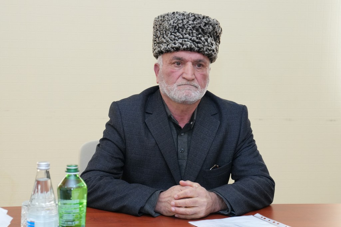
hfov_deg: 26.0
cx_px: 170
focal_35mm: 78
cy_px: 114
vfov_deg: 17.5
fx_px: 739
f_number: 5
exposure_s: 1/200
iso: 1600
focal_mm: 52
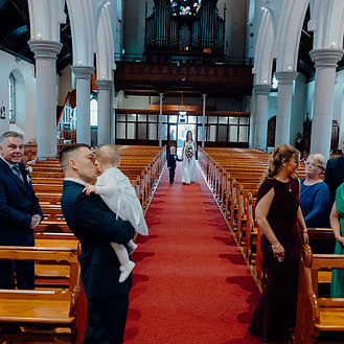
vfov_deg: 46.0
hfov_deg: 46.0
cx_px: 178
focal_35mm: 36
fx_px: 405
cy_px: 178
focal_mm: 24
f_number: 3.5
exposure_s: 1/200
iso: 3200
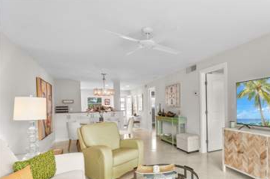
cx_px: 177
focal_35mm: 20
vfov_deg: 60.7
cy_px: 115
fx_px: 150
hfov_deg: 81.6
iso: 200
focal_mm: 10
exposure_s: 1/20
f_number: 5.6
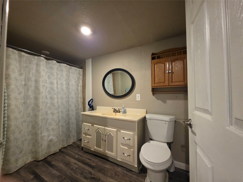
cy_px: 91
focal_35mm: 13
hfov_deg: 106.2
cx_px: 122
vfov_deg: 89.9
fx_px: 91
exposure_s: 1/60
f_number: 1.9
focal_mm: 2.2
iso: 640
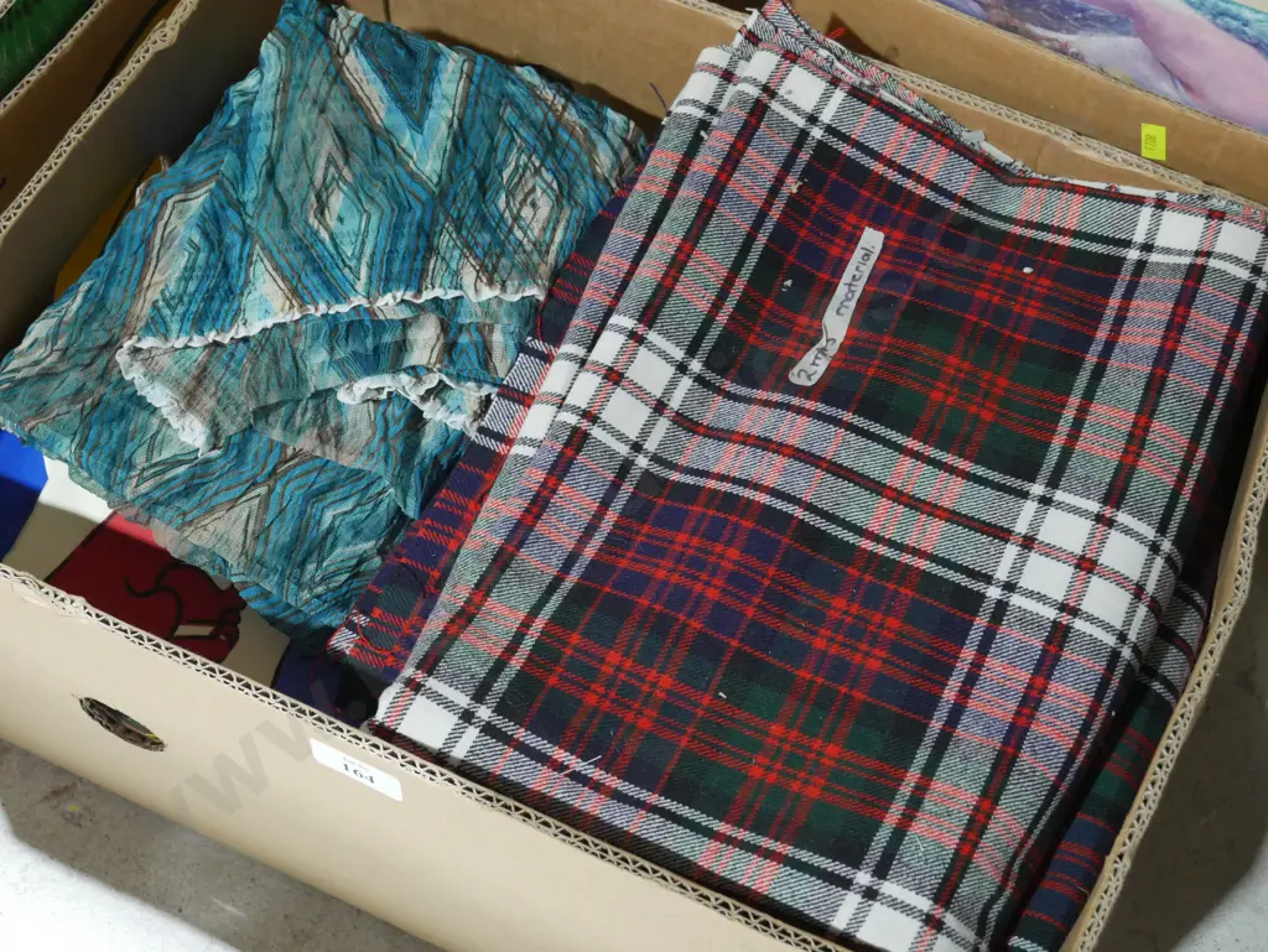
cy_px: 476
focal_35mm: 50
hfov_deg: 38.2
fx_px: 1832
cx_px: 634
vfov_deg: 29.1
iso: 3200
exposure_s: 1/60
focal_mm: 25
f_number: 5.3
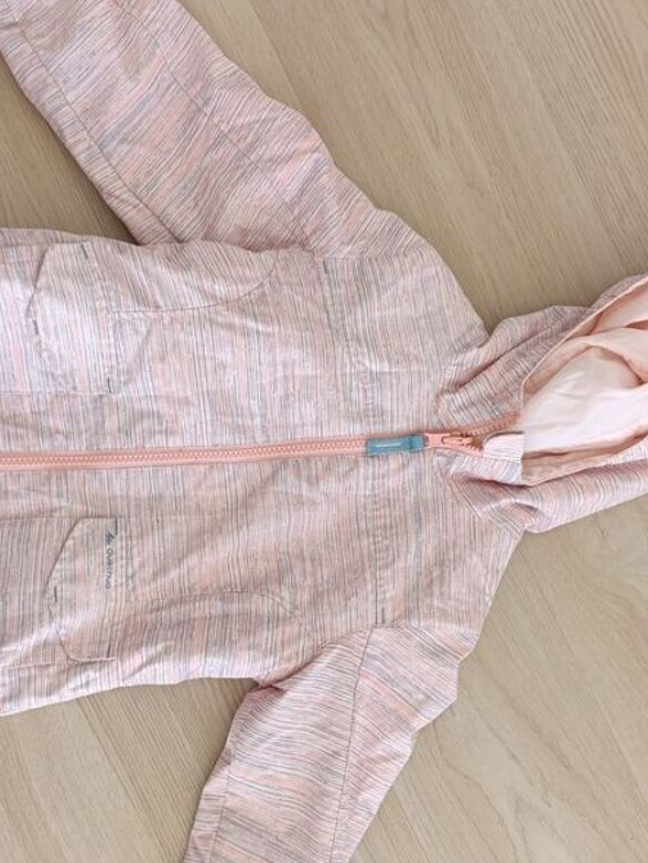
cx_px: 271
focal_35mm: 39
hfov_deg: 36.7
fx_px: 973
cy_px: 555
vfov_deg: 47.3
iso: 320
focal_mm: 6.14
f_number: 1.6
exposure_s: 1/100
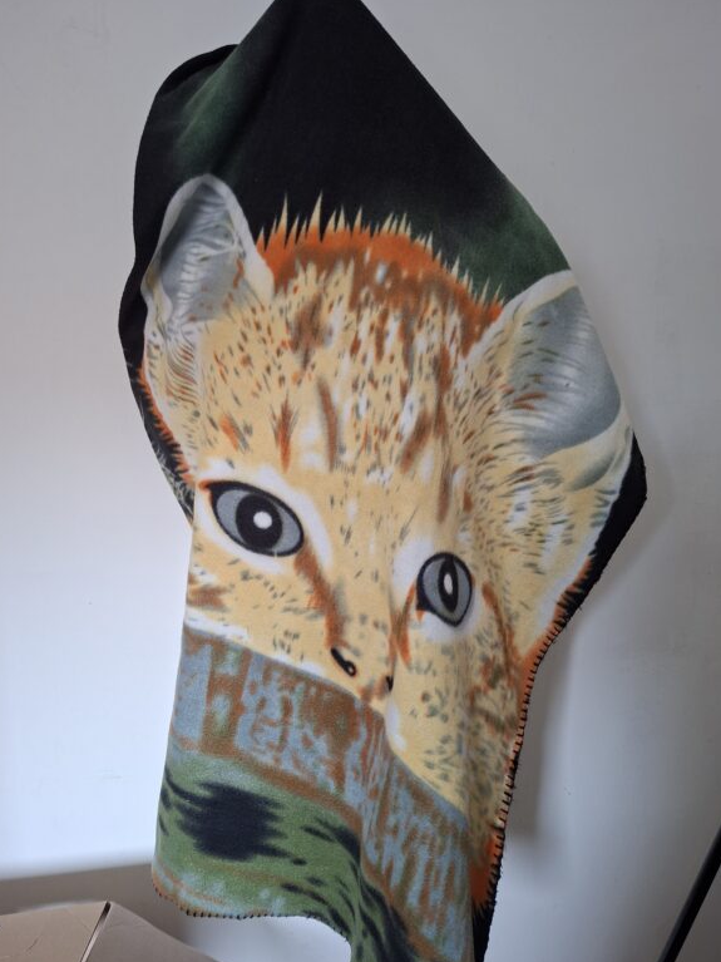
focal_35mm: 24
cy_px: 494
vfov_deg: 71.6
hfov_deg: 56.8
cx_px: 369
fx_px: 667
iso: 320
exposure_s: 1/33
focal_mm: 5.54
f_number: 1.8
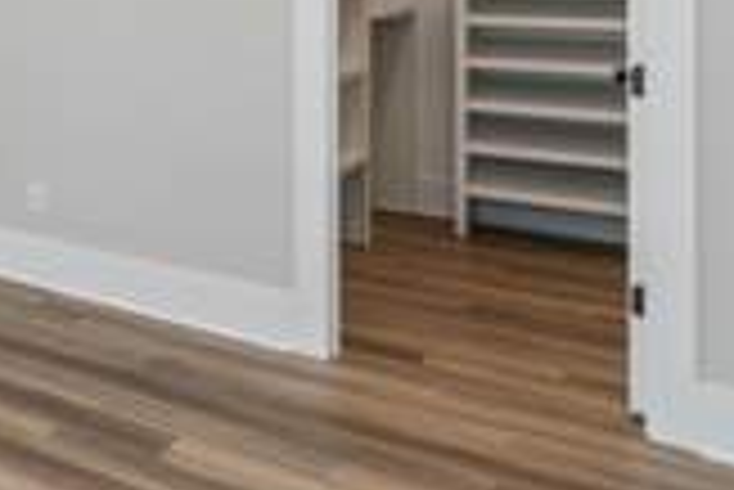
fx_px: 1020
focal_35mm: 50
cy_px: -36
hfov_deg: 28.2
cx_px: -333
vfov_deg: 25.3
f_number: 8
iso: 250
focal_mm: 17
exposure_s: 1/30
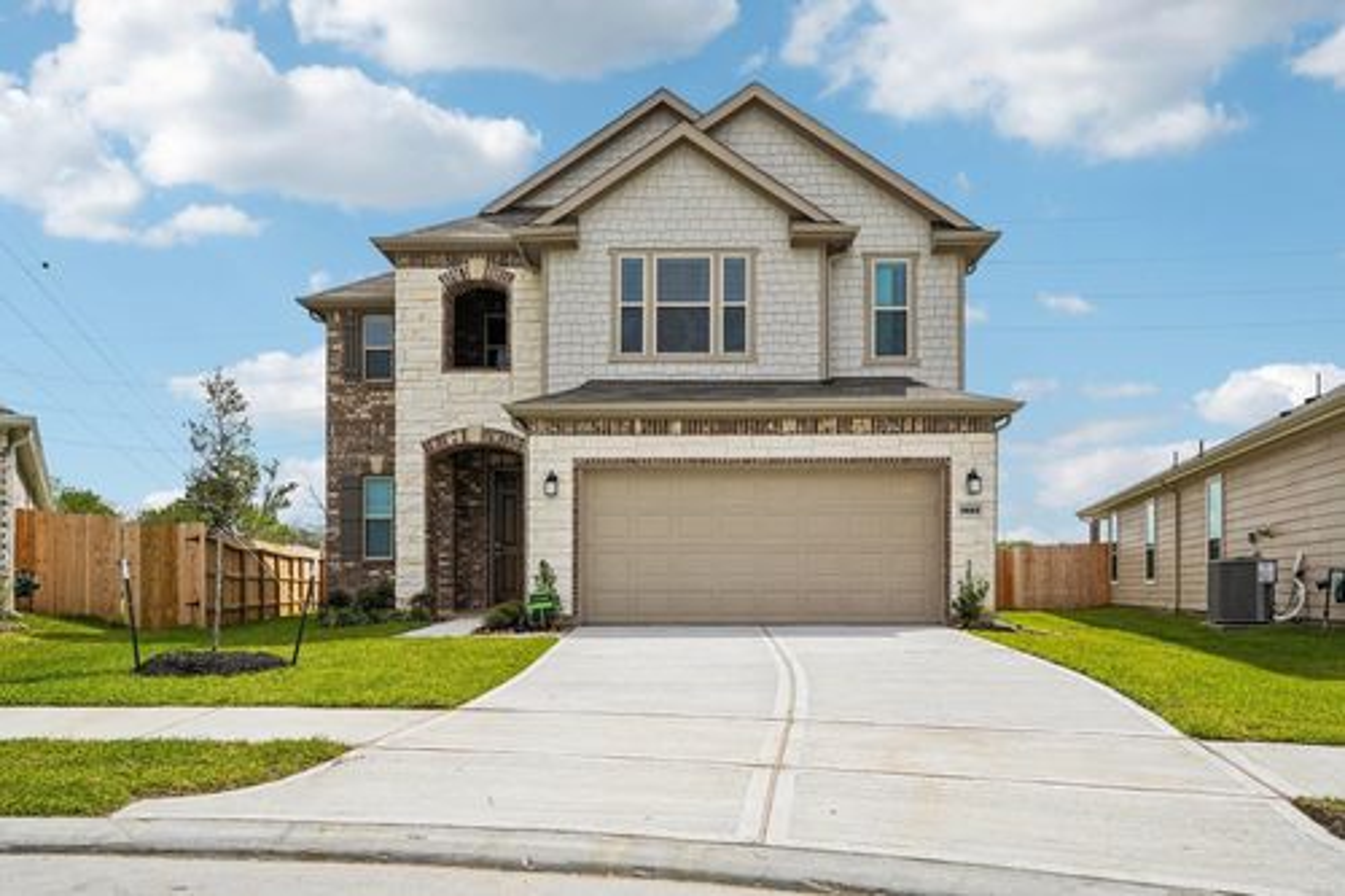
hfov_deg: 67.4
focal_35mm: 27
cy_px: 448
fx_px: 1008
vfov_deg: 47.9
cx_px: 672
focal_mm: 27
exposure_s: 1/2500
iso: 500
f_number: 8
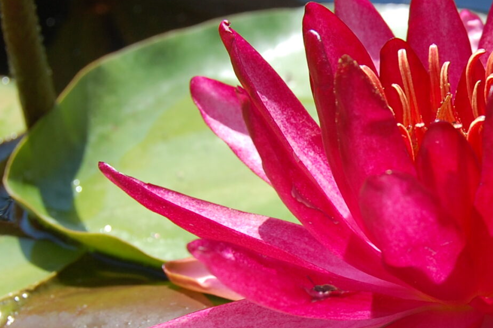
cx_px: 490
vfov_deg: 9.7
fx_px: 1929
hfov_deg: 14.3
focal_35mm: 141
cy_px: 267
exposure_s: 1/250
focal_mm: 34
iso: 200
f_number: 8
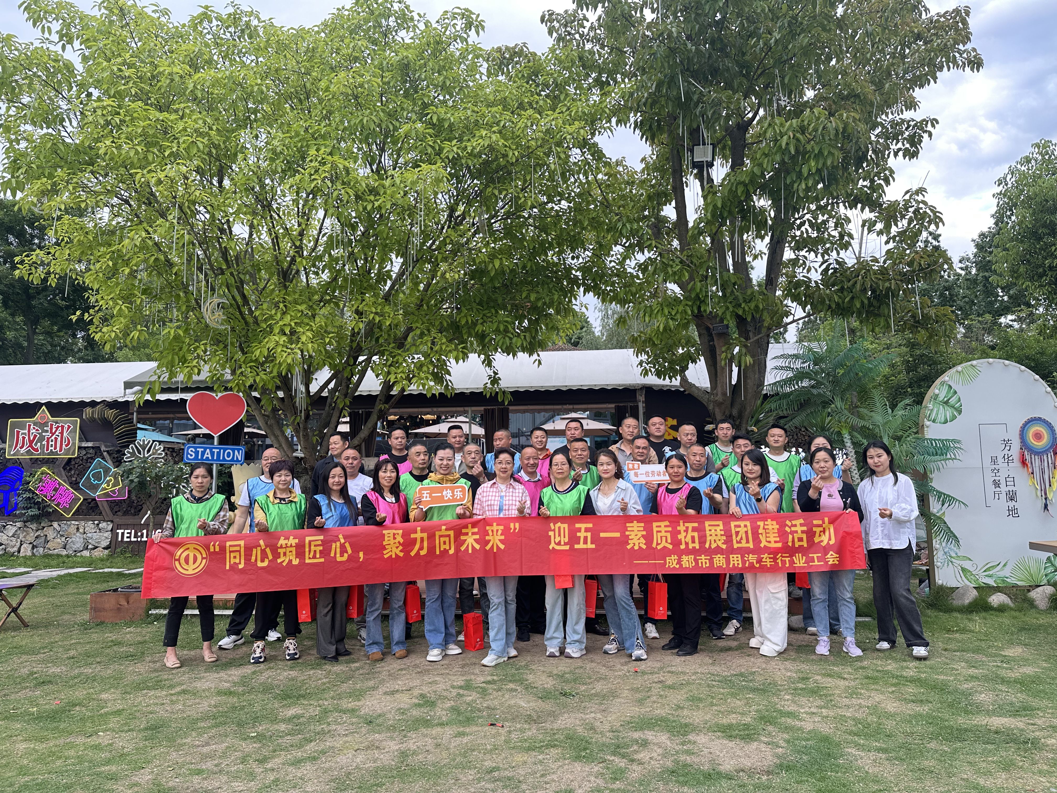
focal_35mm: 24
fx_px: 733
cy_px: 396
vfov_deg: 56.8
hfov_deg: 71.6
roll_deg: -0.6
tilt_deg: +5.2
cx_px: 528
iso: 80
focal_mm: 6.86
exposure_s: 1/179
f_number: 1.78
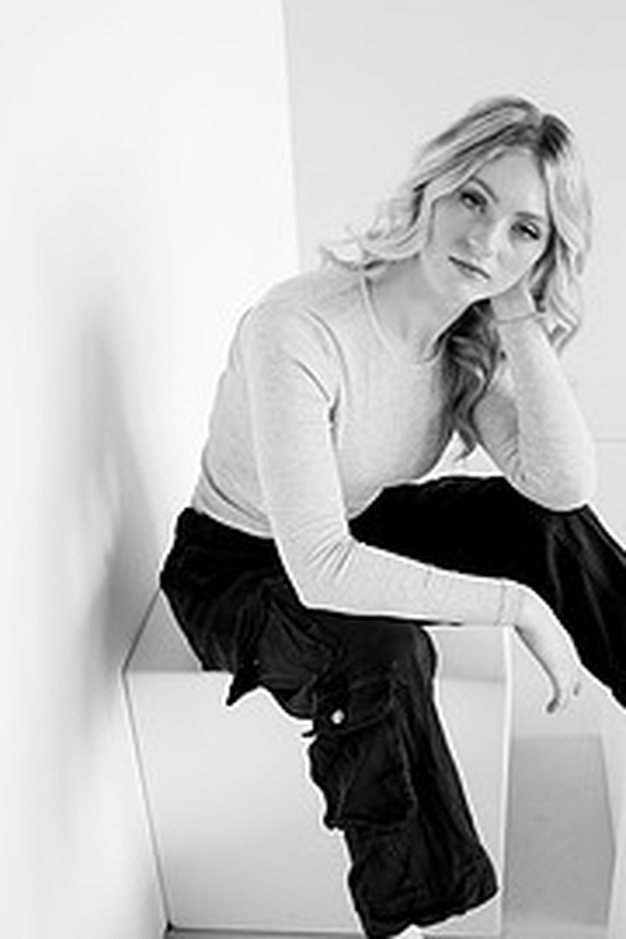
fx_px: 1043
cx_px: 431
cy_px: 442
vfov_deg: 48.4
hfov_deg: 33.0
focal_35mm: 40
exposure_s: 1/250
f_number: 3.2
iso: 800
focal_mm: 24
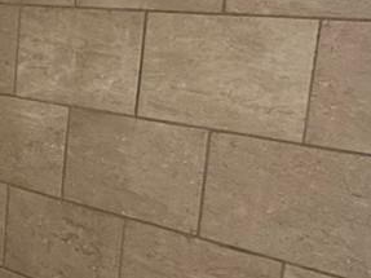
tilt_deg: -12.8
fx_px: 836
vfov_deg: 18.9
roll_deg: +0.1
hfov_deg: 20.2
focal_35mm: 78
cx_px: -238
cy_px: 163
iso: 250
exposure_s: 1/60
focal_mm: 2.22
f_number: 2.2
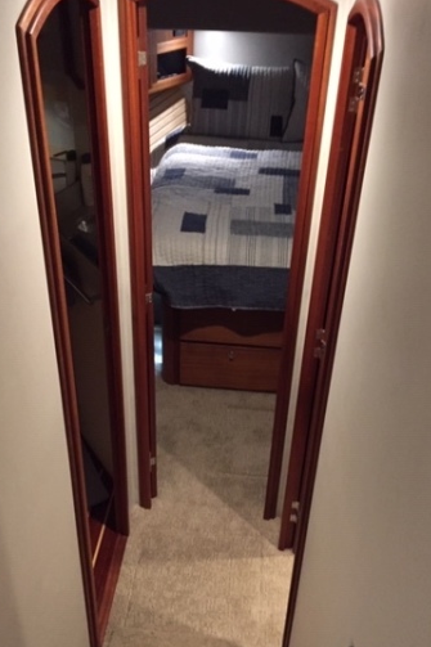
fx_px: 647
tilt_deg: -33.6
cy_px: 343
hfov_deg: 36.8
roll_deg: -4.3
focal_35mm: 36
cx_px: 229
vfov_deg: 53.1
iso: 250
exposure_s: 1/15
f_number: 2.2
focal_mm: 4.15
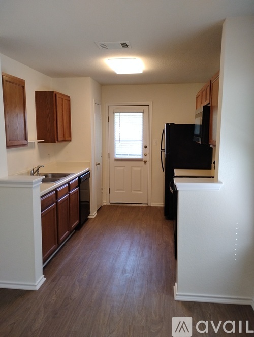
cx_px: 127
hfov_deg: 49.9
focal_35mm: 28
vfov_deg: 63.4
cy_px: 168
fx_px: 273
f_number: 1.8
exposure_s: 1/60
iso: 431
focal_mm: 4.26
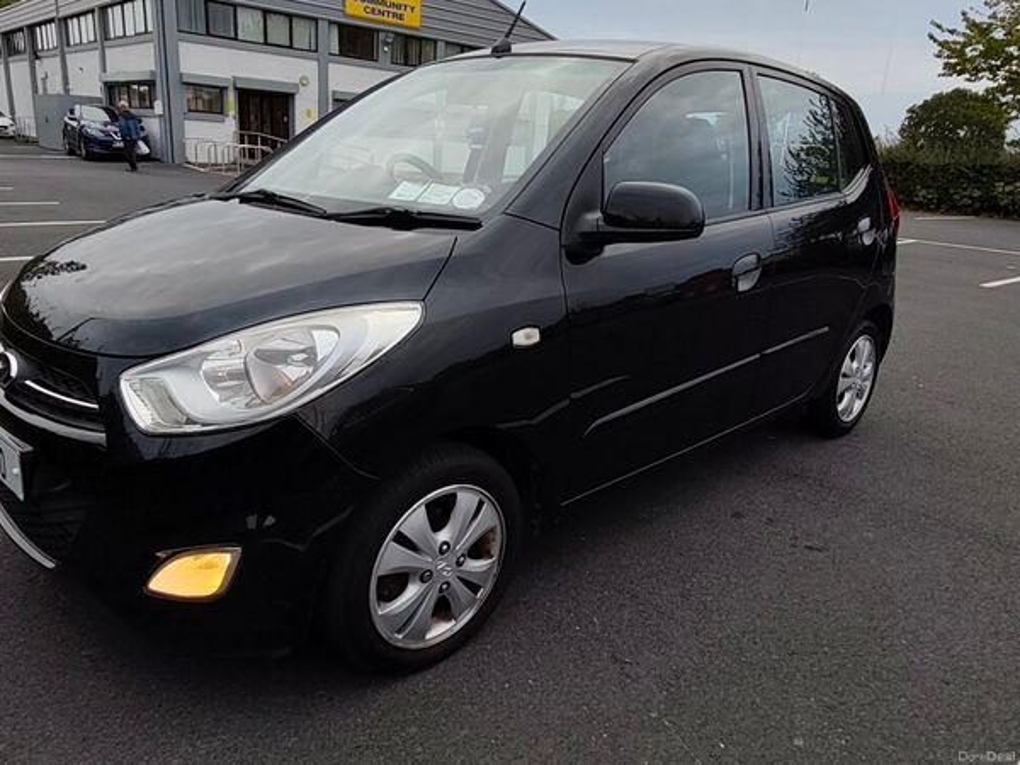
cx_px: 510
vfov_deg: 81.7
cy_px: 382
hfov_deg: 98.2
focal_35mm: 15
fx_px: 442
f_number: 2.2
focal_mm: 1.67
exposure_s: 1/105
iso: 50
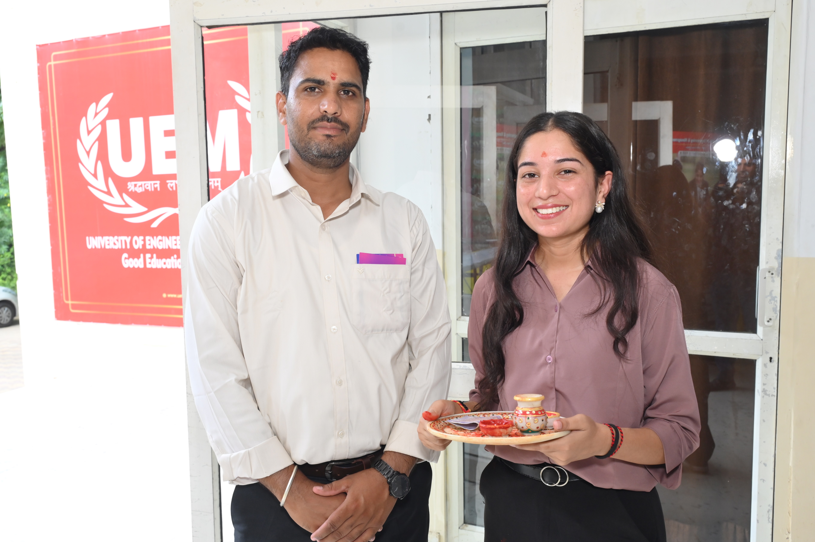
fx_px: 701
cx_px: 408
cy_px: 271
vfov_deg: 42.3
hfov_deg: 60.3
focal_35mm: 31
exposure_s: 1/160
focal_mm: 31
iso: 1000
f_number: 7.1
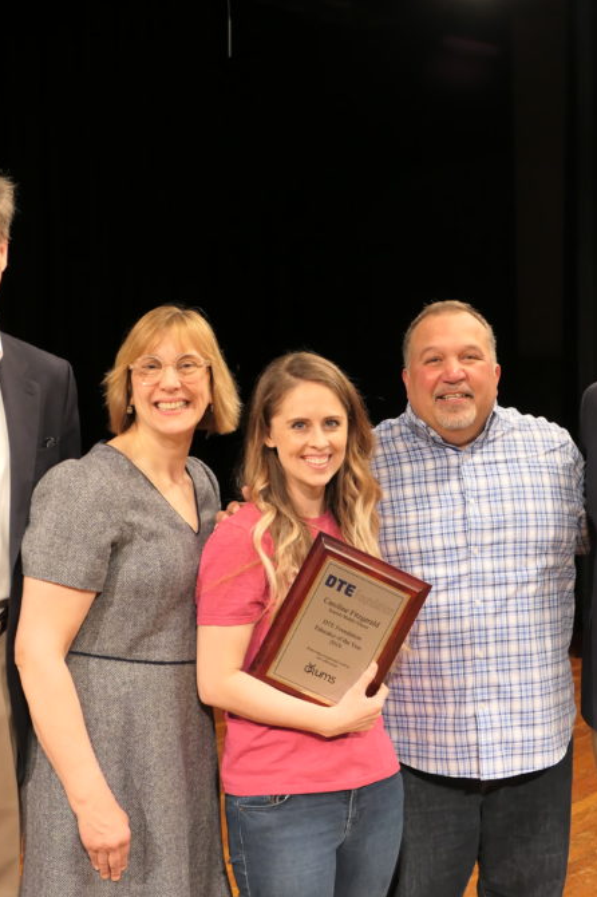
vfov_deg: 38.2
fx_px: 1295
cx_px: 390
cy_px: 444
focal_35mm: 52
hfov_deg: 25.8
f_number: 2.8
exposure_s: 1/80
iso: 640
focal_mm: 12.6
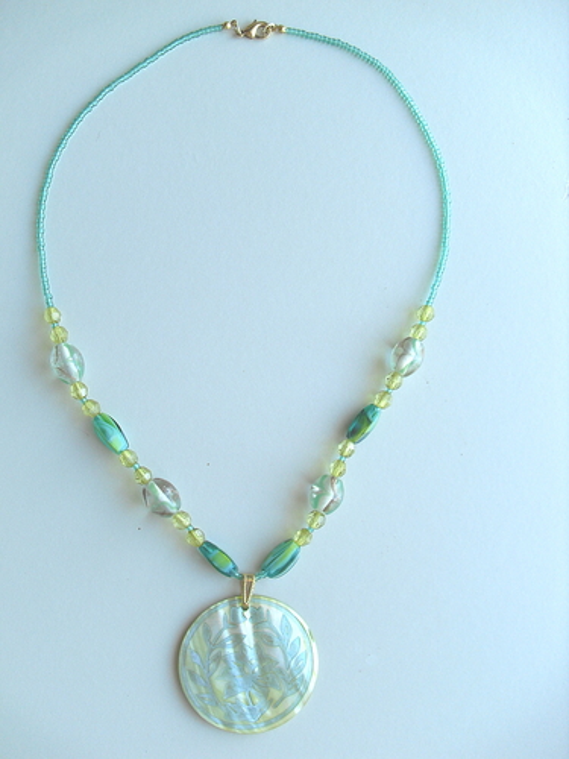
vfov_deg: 54.0
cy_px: 380
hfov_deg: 41.8
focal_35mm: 34
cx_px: 284
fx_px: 745
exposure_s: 1/90
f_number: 2.8
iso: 100
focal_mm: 6.3
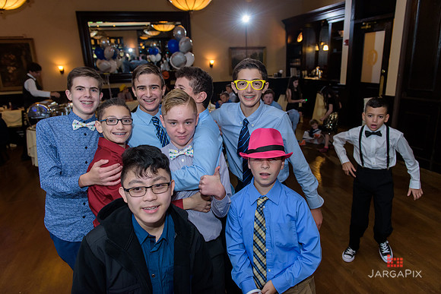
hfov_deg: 73.7
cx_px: 220
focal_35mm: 24
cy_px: 147
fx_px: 294
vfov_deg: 53.2
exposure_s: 1/125
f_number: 3.2
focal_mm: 24
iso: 1250
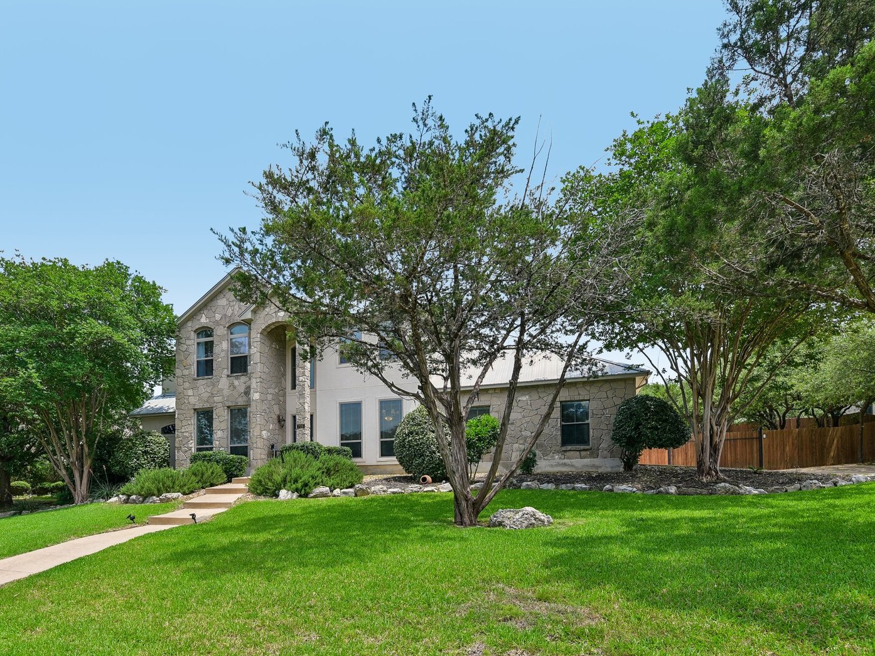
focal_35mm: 19
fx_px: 480
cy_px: 336
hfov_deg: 84.3
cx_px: 386
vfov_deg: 68.7
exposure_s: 1/320
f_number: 8
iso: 400
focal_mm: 17
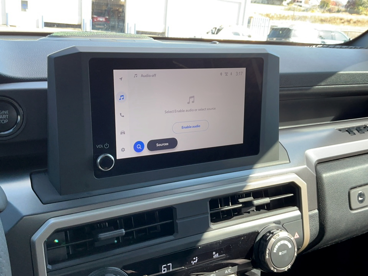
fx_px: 319
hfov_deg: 60.0
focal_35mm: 30
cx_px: 184
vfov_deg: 46.8
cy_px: 138
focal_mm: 3
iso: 20
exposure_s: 1/60
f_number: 1.8
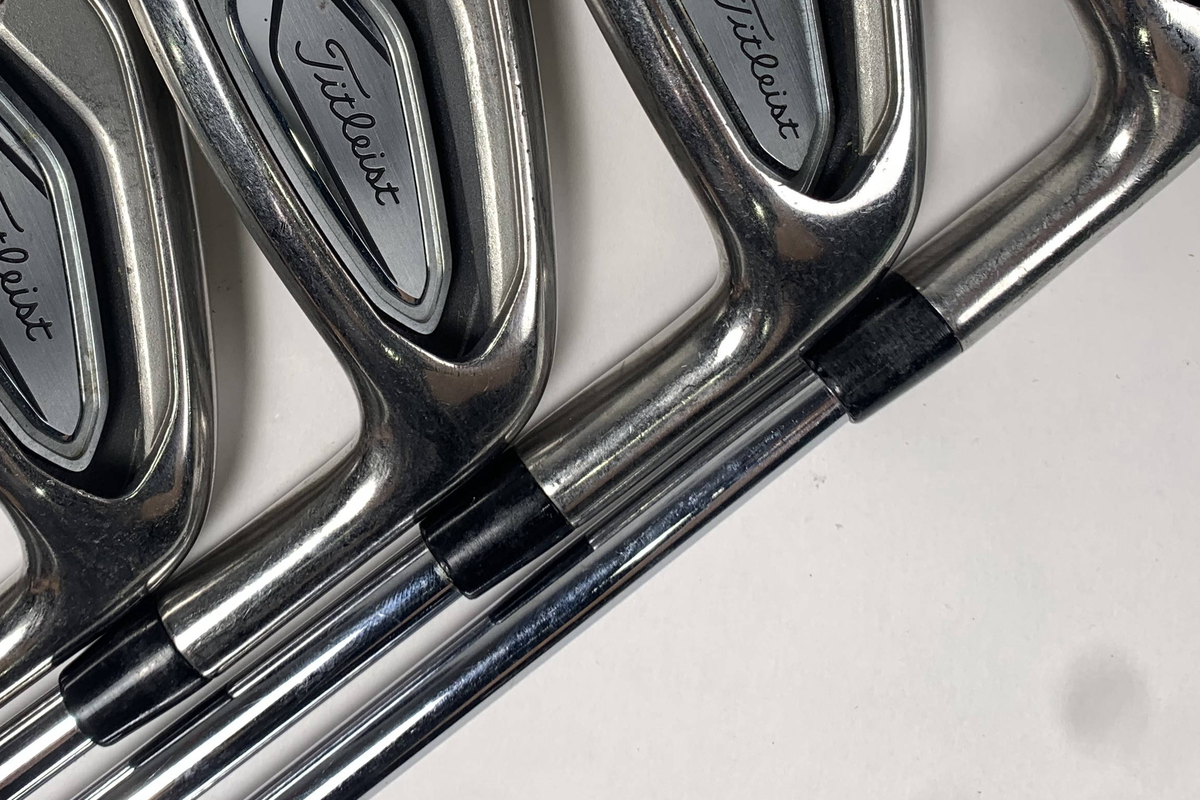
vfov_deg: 27.5
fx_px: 1567
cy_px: 62
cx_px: 337
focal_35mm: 47
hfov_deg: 41.0
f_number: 1.8
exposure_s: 1/126
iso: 25
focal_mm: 4.25
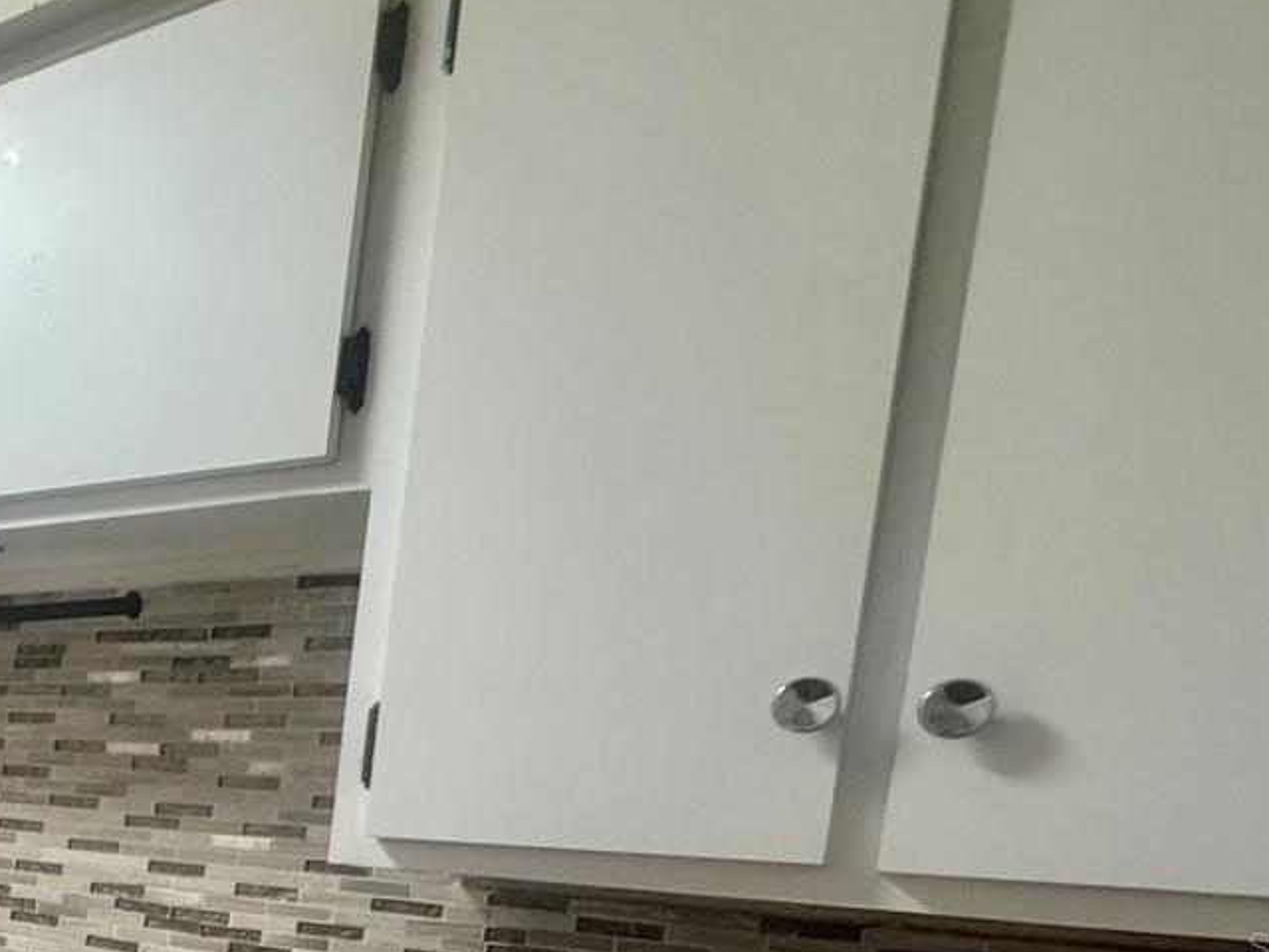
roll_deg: -7.0
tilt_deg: -5.4
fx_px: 1283
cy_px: 946
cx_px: -151
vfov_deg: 36.7
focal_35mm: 35
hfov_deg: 41.2
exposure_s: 1/60
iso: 250
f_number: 2.2
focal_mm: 2.22
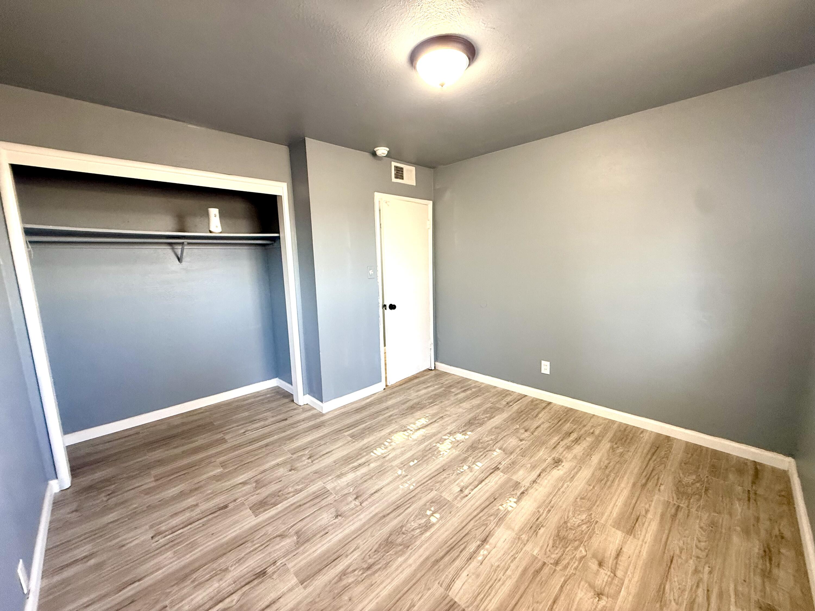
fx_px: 330
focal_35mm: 14
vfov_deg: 85.7
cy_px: 306
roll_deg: +1.5
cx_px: 408
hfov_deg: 102.1
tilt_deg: -8.4
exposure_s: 1/60
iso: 320
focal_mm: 2.22
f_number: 2.2
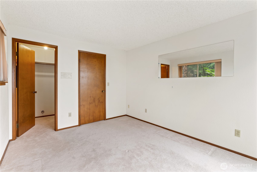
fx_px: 114
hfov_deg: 96.7
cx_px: 128
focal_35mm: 16
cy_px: 86
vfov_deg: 73.7
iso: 125
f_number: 8
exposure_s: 1/1.67
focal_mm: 16
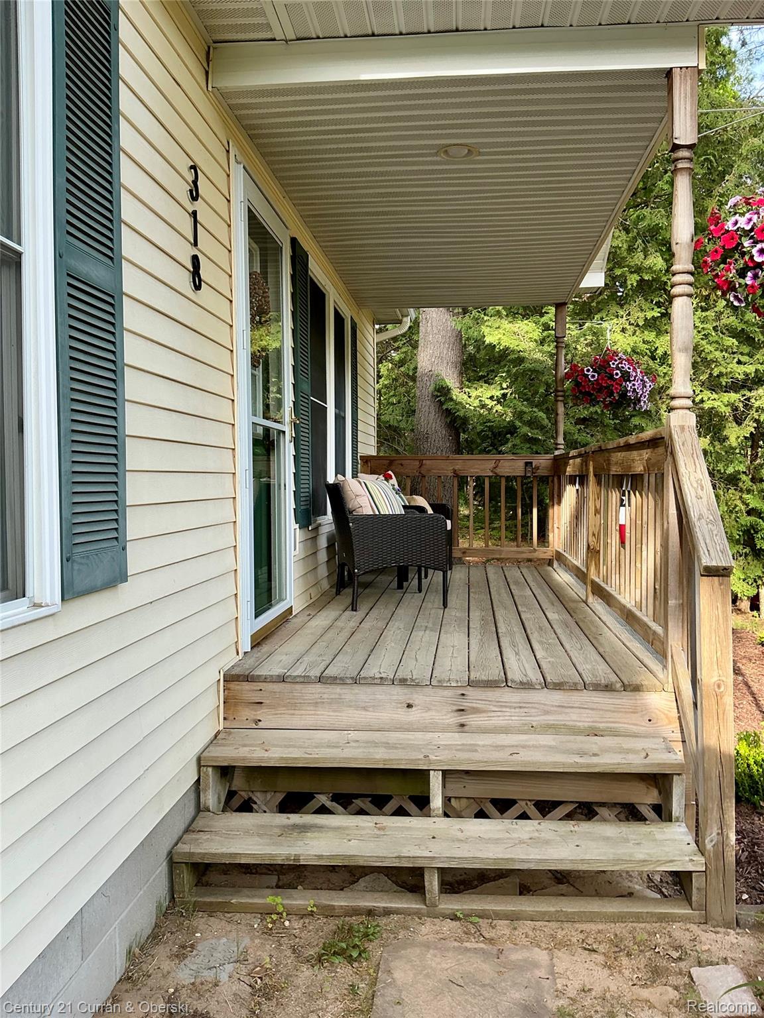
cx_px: 382
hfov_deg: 49.7
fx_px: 824
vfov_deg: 63.4
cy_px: 509
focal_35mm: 28
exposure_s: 1/122
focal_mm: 3
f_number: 1.8
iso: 16
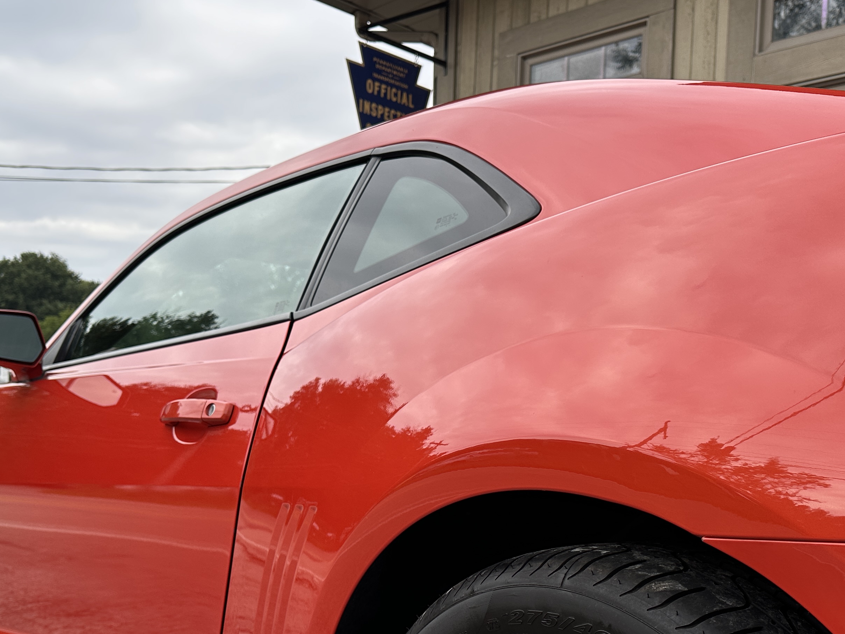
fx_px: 976
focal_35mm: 40
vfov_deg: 34.9
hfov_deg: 46.5
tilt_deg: -4.3
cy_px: 504
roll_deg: -2.7
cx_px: 515
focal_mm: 6.86
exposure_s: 1/767
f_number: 1.78
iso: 80
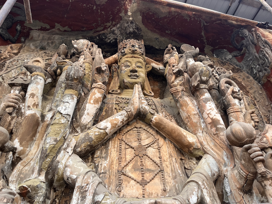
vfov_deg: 53.1
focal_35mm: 26
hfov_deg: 67.3
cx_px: 136
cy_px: 102
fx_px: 204
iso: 100
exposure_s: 1/121
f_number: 1.6
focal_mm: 5.1
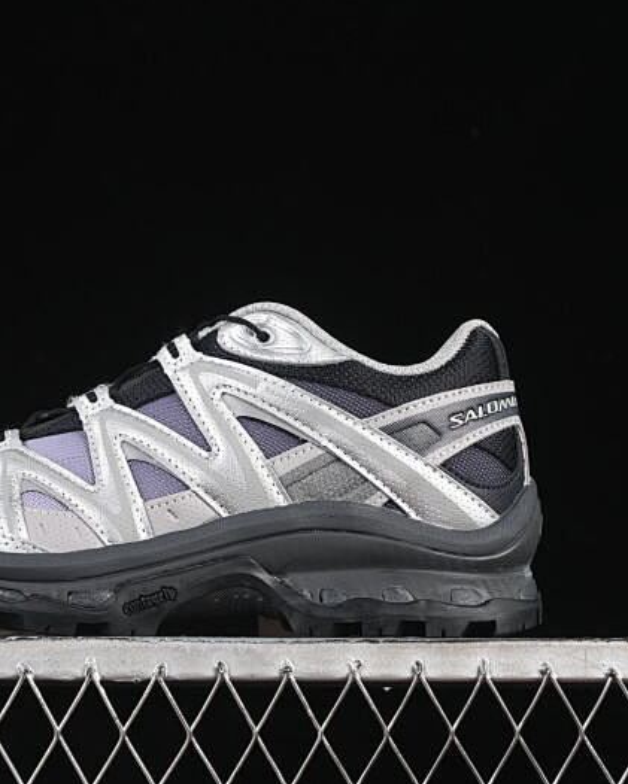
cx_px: 203
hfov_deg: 14.4
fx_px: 2485
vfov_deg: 17.9
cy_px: 390
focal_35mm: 107
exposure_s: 1/60
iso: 160
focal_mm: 50
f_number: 6.3
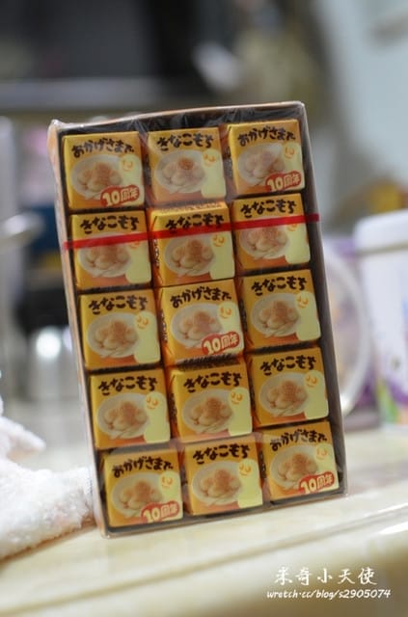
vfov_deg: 37.9
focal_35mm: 52
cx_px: 204
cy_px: 308
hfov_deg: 25.6
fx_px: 898
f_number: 2.5
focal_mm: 35
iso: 1600
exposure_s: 1/30
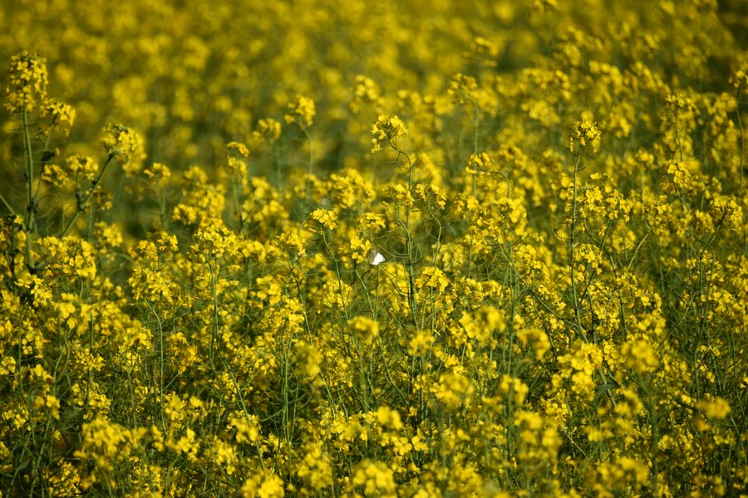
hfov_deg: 4.6
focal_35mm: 450
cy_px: 249
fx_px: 9349
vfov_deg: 3.1
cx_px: 374
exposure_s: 1/2000
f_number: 6.3
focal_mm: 300
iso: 320
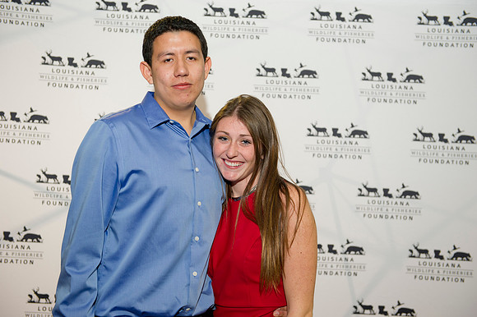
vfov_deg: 24.6
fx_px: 728
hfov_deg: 36.3
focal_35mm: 55
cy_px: 158
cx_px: 238
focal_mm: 55
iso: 800
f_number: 3.5
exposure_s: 1/125
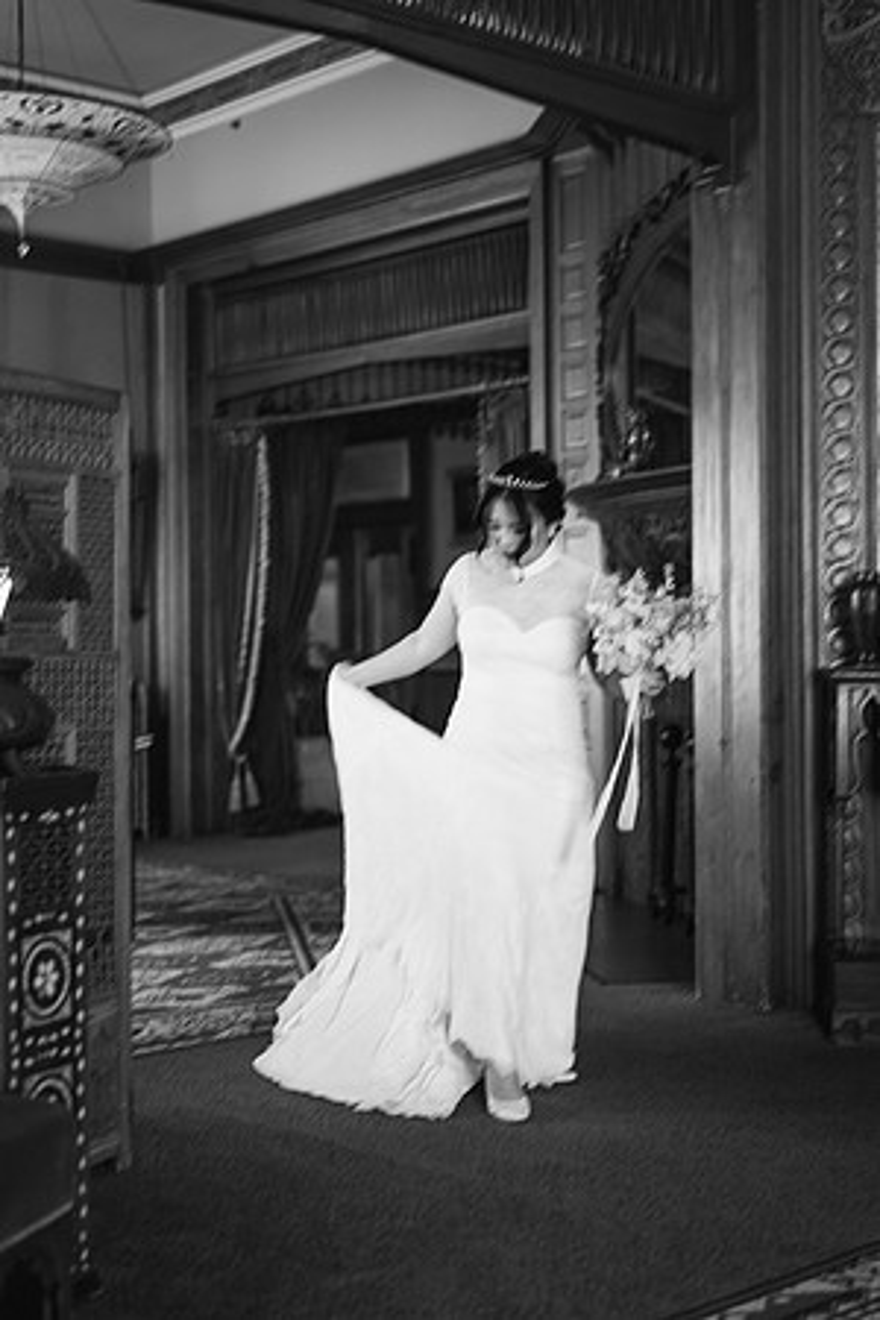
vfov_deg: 39.6
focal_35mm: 50
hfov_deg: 27.0
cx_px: 440
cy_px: 660
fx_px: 1833
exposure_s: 1/125
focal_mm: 50
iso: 320
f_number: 1.8
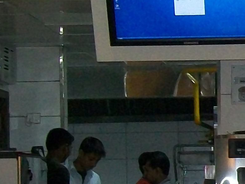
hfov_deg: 11.5
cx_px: 429
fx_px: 1132
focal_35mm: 160
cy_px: 198
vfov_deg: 9.2
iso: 200
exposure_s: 1/125
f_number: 2.7
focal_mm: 6.1
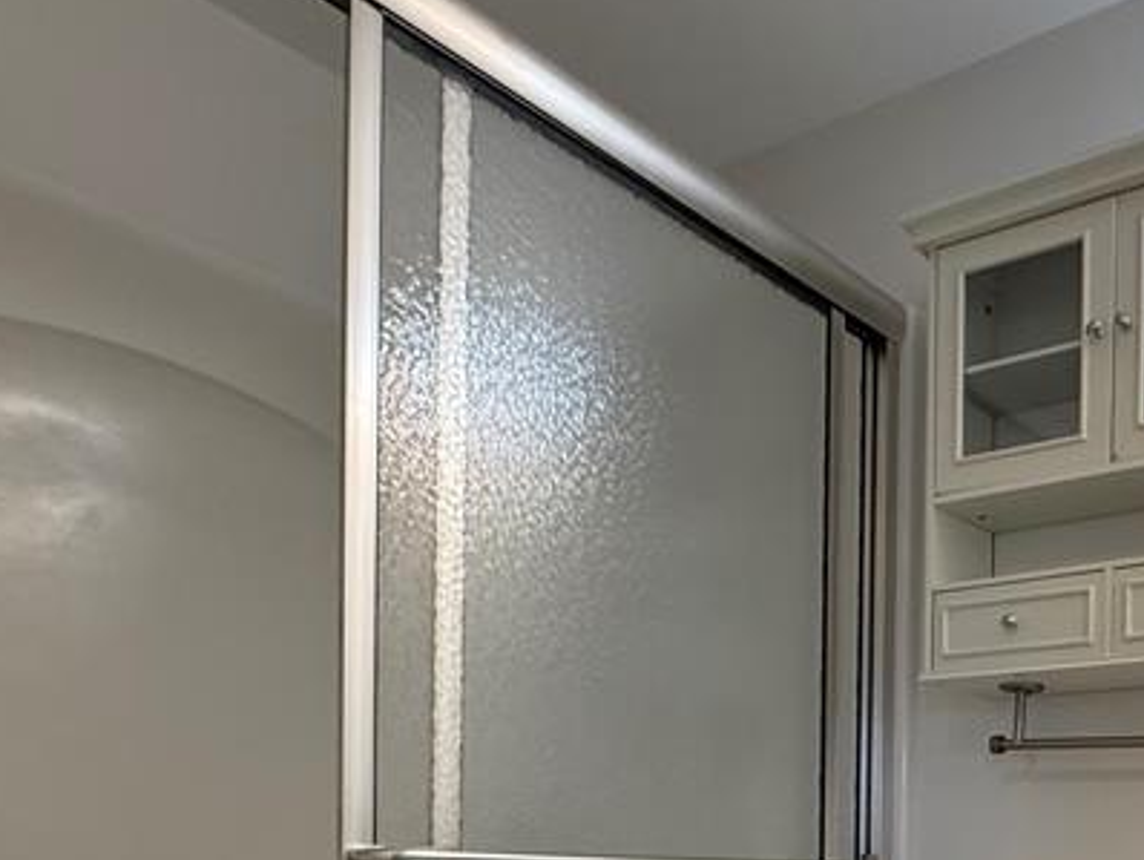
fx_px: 1190
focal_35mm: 36
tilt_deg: +0.5
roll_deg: -0.6
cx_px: 1041
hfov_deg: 46.1
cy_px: 900
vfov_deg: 35.1
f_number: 2.2
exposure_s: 1/120
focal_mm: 2.22
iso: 200
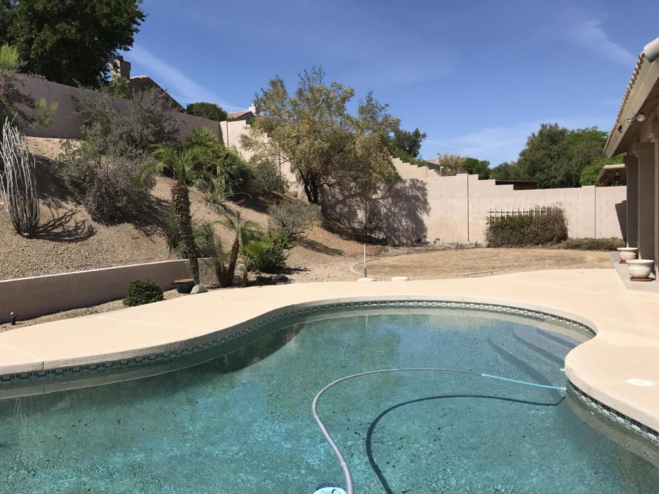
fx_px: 533
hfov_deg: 63.4
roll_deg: +1.9
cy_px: 247
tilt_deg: -2.8
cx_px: 330
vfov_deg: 49.7
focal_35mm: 28
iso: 20
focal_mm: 3.99
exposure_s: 1/3690
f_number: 1.8
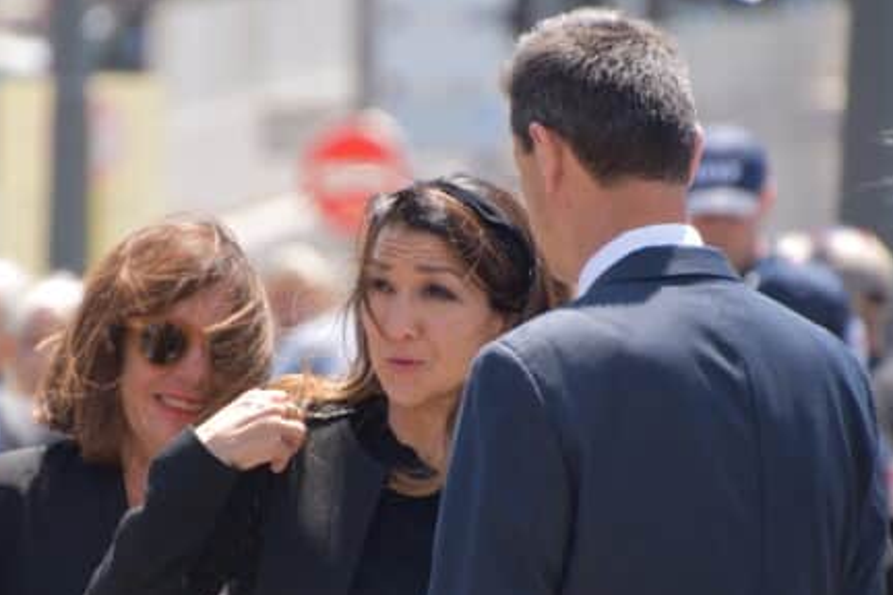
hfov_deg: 3.3
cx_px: 372
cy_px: 341
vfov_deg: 2.2
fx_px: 15502
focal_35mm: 625
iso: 140
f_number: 6.3
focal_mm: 300
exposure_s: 1/200
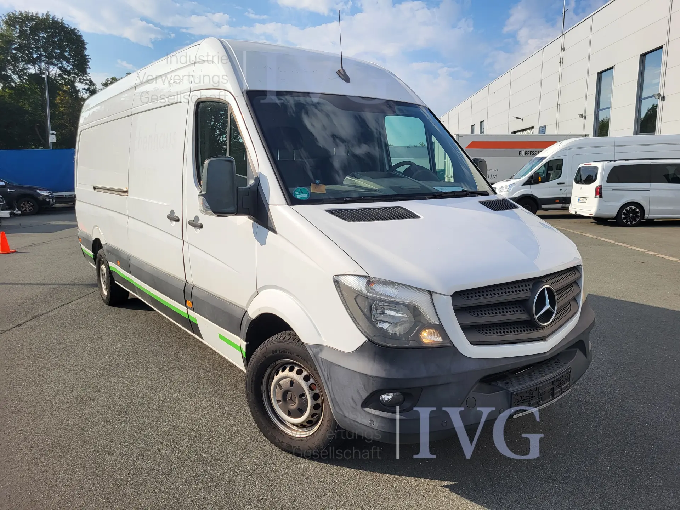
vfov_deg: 53.1
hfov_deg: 67.3
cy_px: 255
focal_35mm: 26
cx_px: 340
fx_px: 511
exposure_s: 1/2490
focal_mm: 5.4
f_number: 1.8
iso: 40
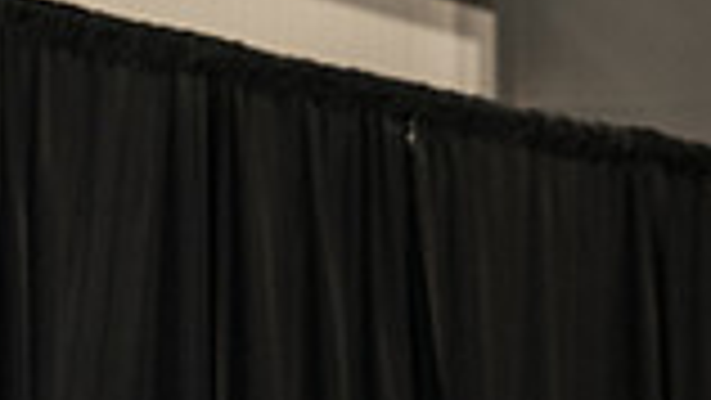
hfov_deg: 8.2
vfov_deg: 4.7
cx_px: 1197
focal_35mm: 254
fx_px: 4790
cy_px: 834
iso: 2500
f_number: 5
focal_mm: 66
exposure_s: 1/200
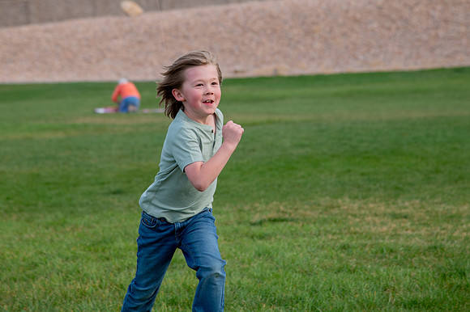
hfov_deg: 13.7
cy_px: 99
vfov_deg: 9.1
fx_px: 1963
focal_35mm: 150
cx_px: 235
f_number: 5
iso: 200
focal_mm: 110
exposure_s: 1/400
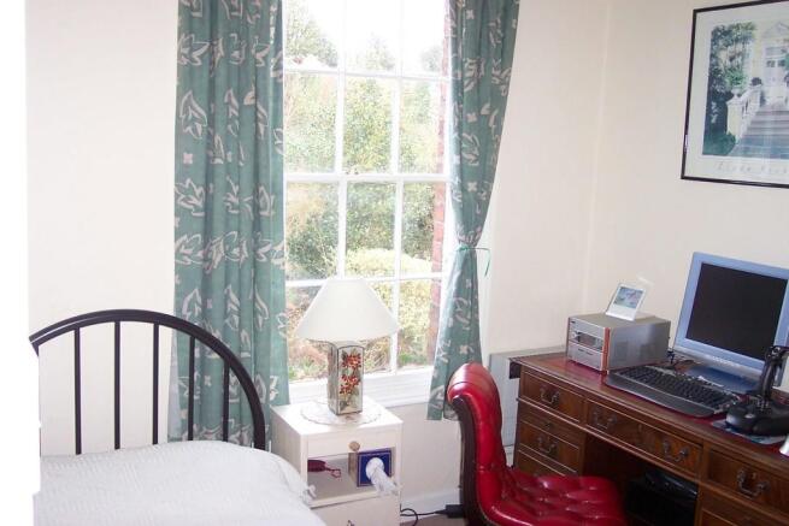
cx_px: 394
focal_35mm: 38
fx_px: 833
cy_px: 263
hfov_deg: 50.7
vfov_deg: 35.1
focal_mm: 8
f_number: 2.8
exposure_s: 1/30
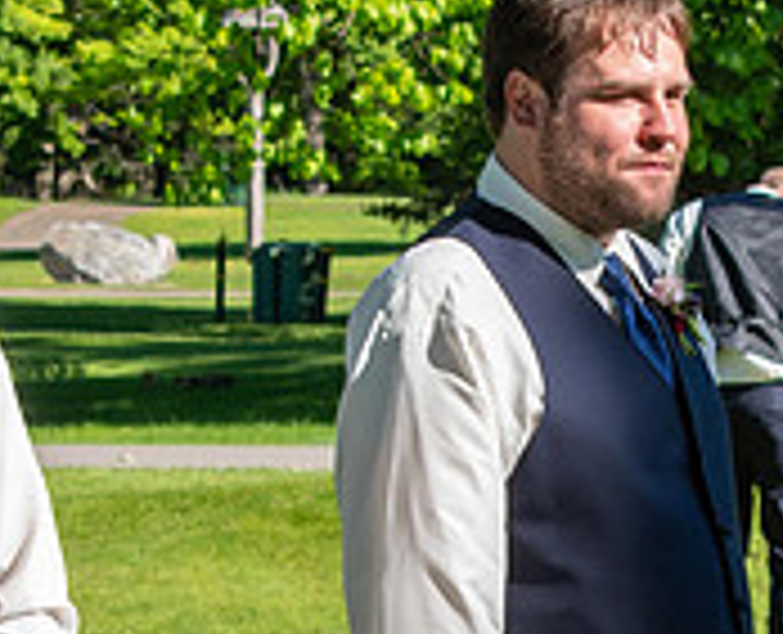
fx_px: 8338
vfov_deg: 4.4
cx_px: 766
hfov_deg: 5.4
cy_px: 624
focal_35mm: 358
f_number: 8
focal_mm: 55
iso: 200
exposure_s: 1/250
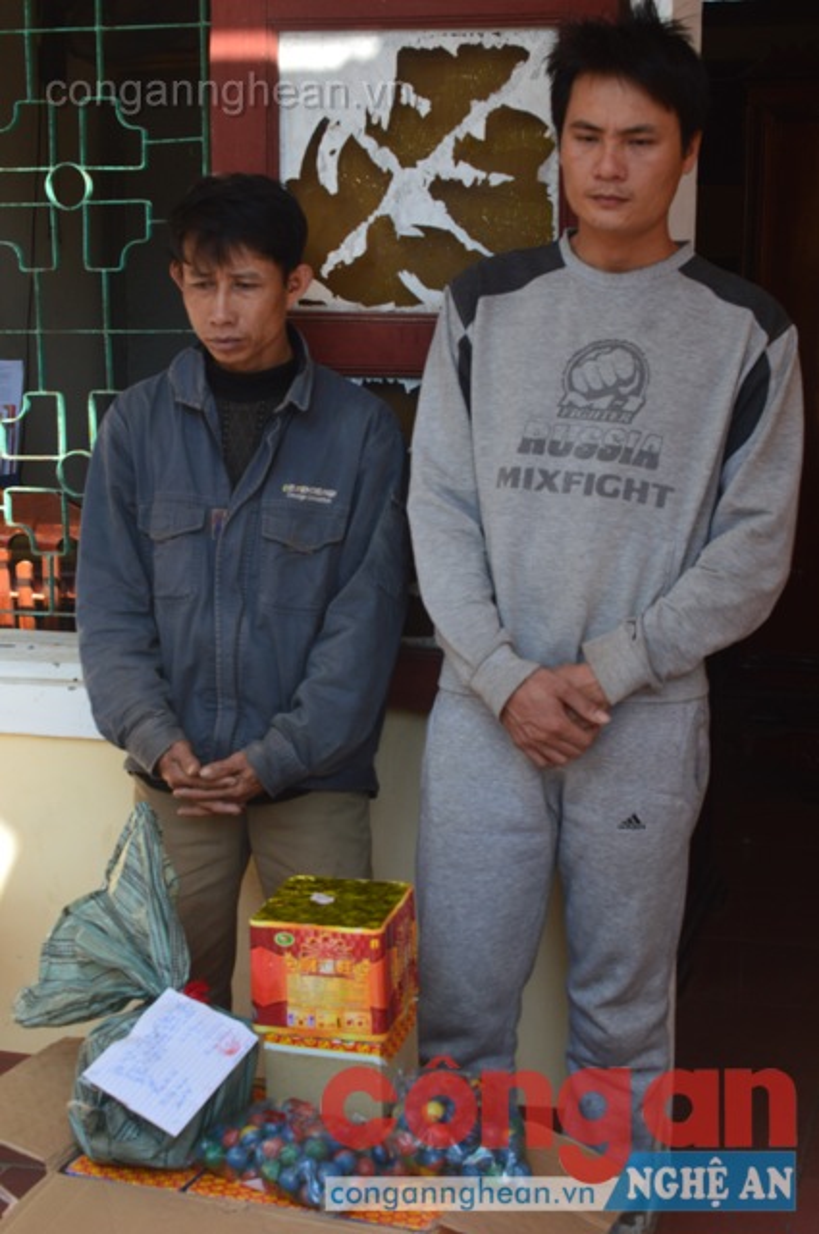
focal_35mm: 60
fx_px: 2053
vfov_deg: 33.4
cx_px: 410
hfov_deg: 22.6
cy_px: 617
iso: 400
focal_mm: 40
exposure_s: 1/160
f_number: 10
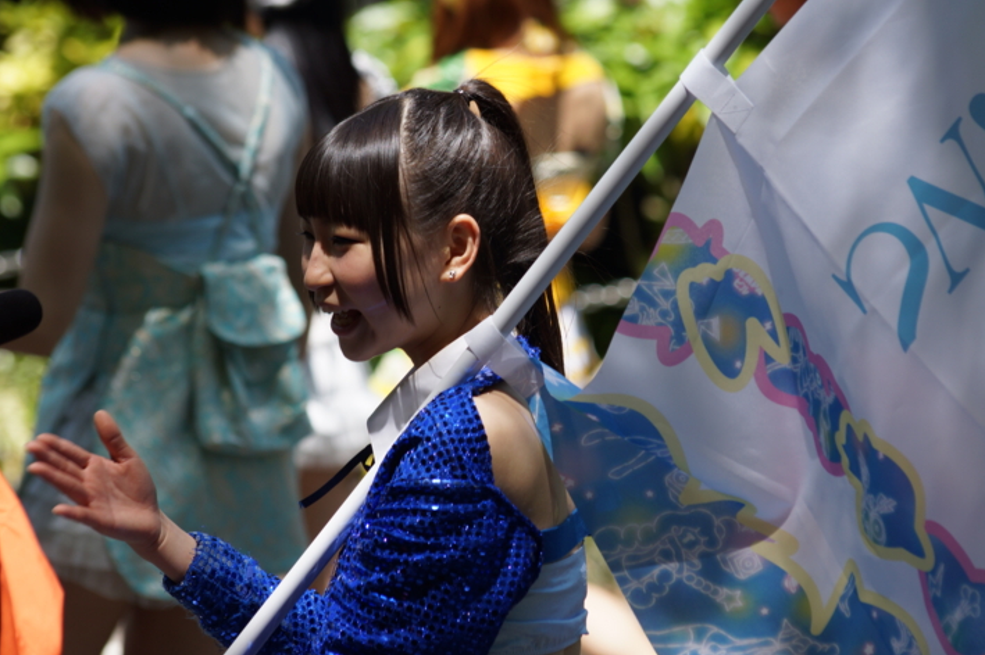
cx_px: 511
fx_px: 6946
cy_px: 302
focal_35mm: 254
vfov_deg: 5.4
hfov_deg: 8.1
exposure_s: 1/400
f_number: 5.6
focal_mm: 150
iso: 100
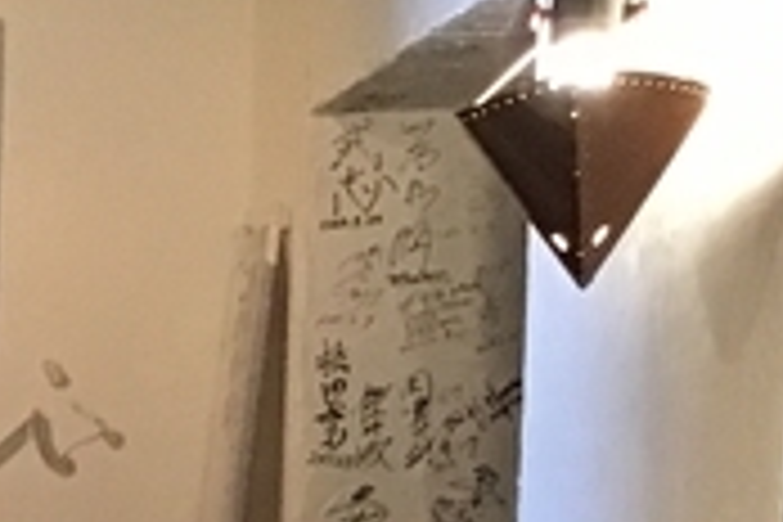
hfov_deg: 13.0
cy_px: 1030
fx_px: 3219
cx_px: -468
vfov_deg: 8.8
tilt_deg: -7.3
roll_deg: +0.8
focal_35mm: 148
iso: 250
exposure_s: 1/30
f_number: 2.4
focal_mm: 3.3
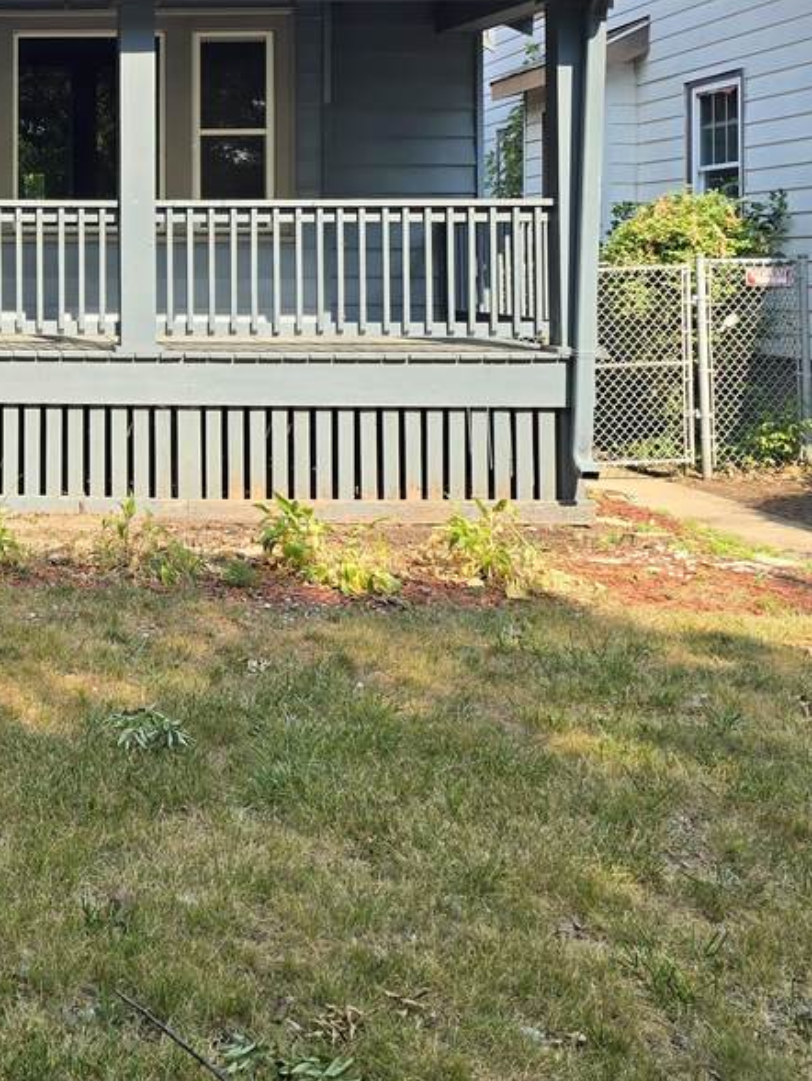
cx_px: -97
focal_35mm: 50
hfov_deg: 26.6
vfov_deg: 37.0
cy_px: 235
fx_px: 1563
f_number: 1.7
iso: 12
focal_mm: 6.3
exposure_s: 1/261
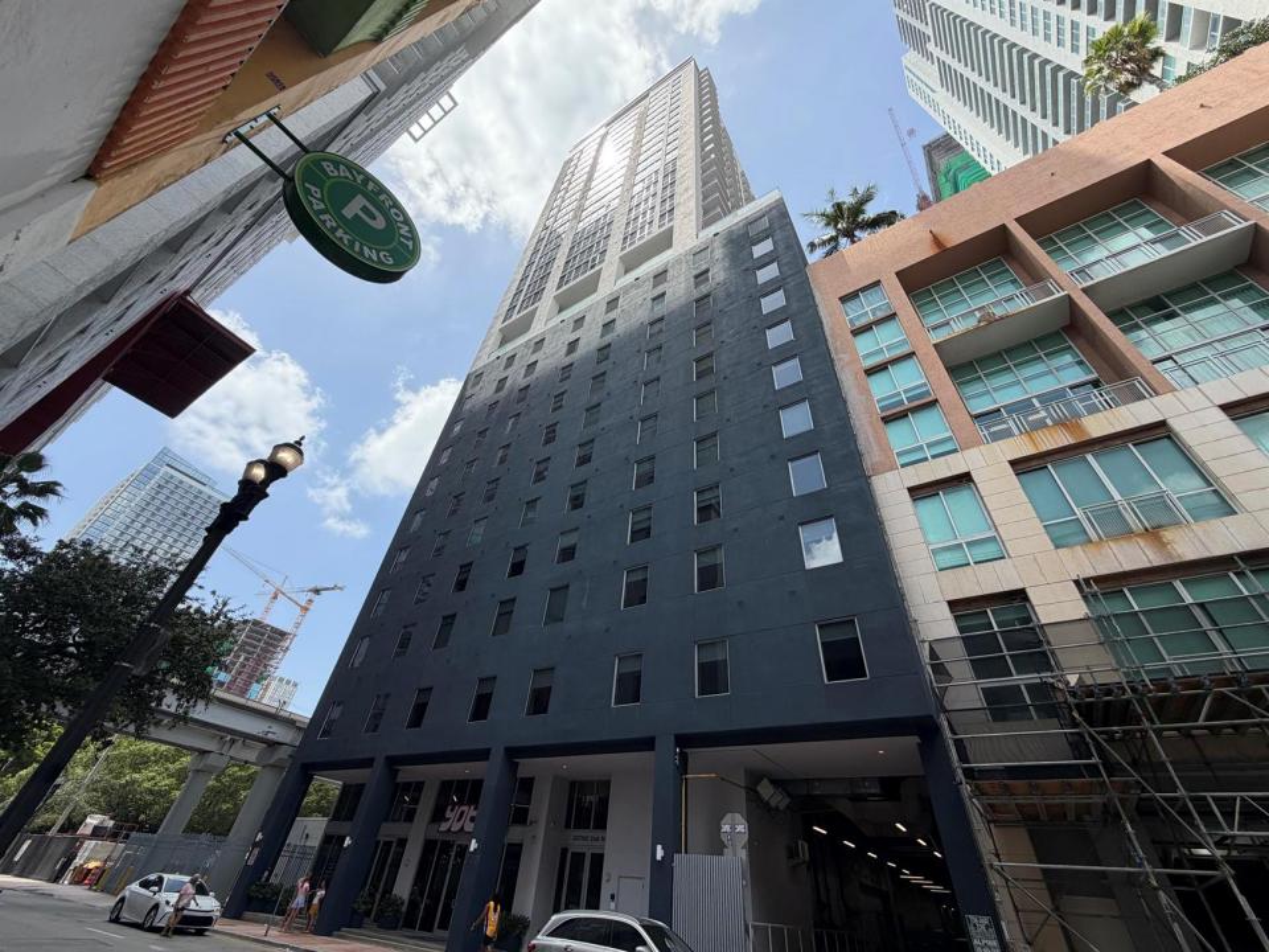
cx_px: 634
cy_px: 476
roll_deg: -6.3
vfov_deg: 85.7
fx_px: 513
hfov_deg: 102.1
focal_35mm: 14
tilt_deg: +41.8
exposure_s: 1/770
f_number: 2.2
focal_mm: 2.22
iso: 40
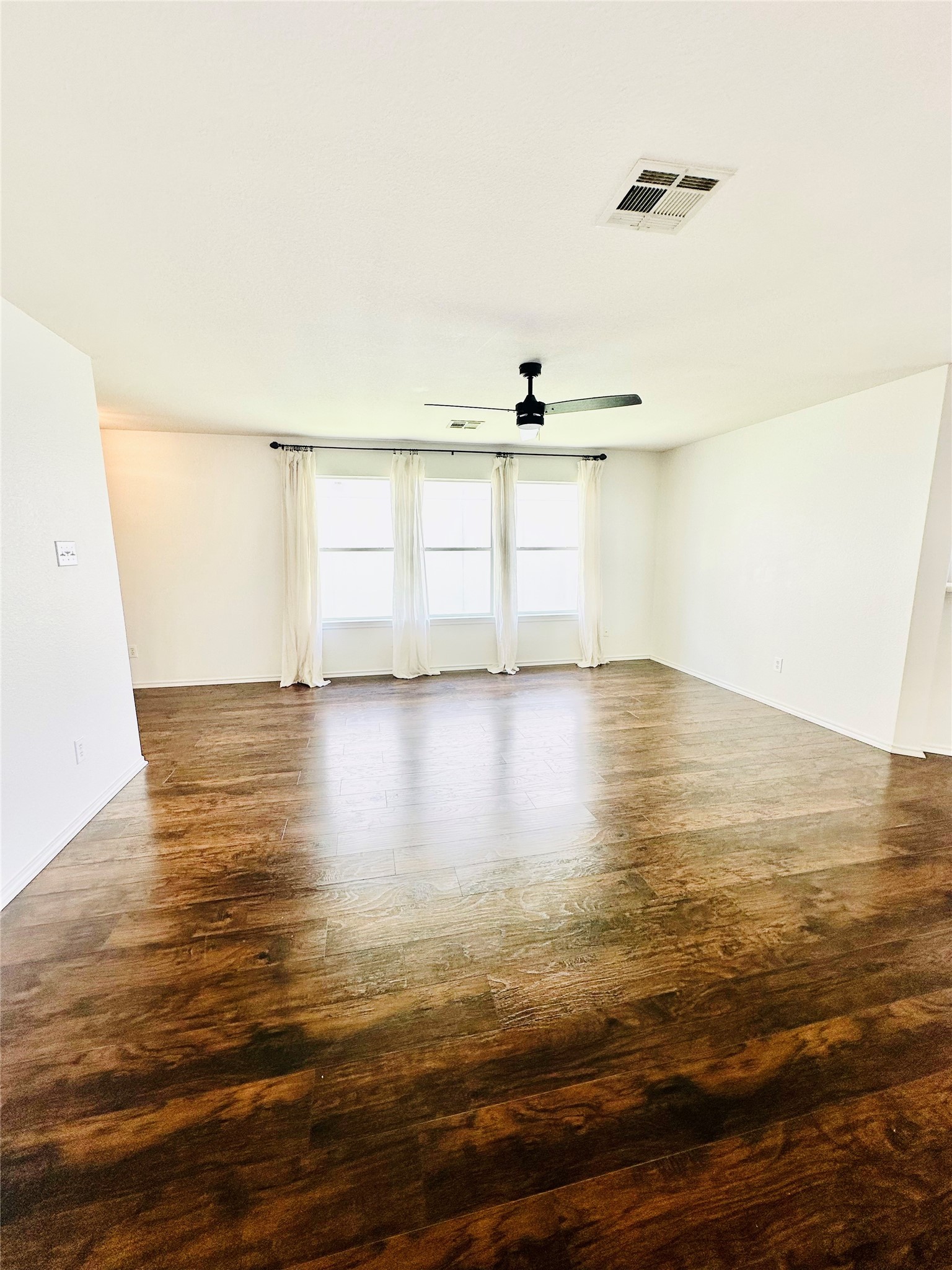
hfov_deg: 85.7
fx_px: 513
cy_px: 635
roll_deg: -1.0
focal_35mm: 14
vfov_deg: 102.1
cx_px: 476
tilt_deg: -8.6
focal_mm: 2.22
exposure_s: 1/99
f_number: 2.2
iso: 64
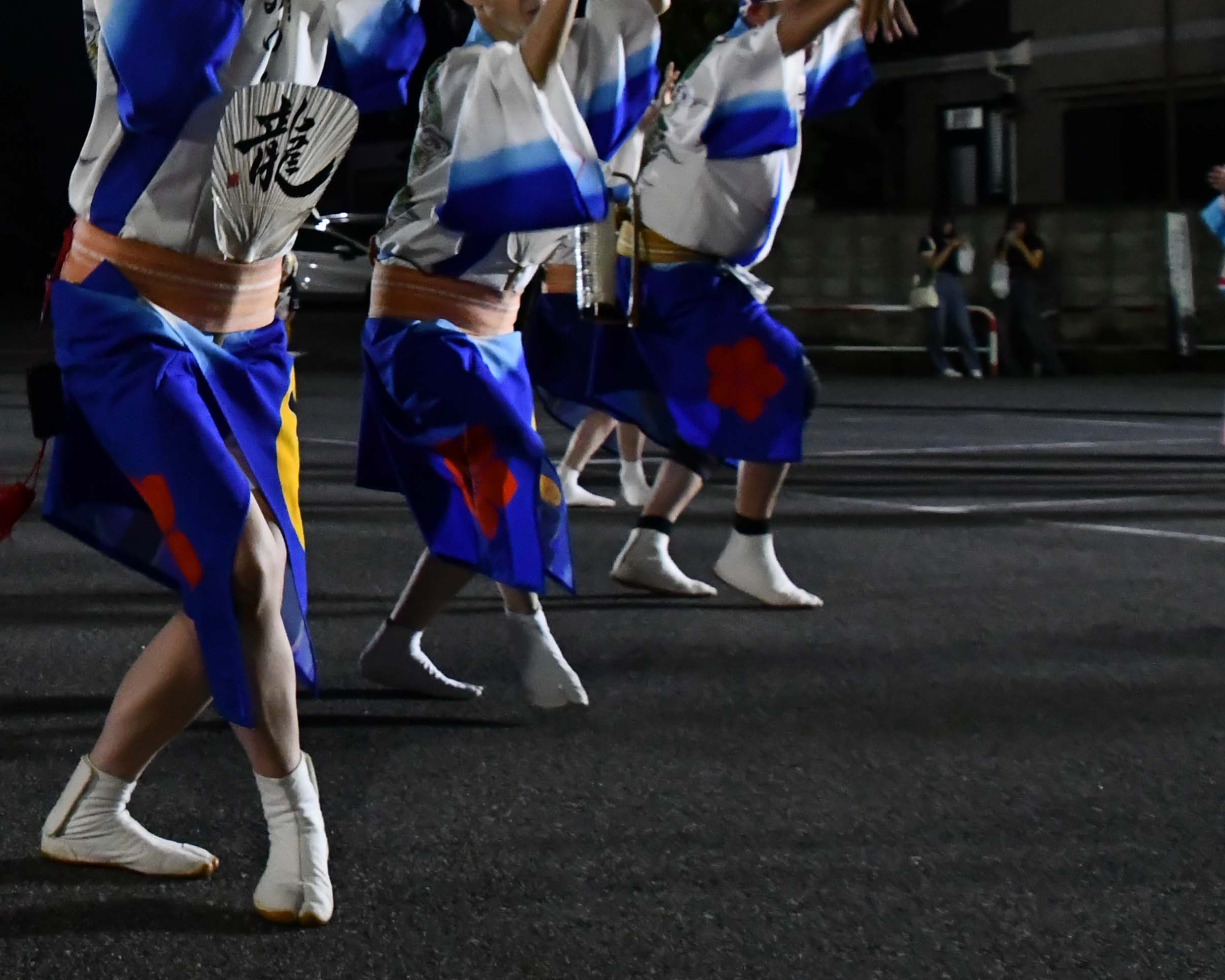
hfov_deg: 25.3
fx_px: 2574
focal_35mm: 71
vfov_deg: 21.3
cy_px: 222
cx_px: -35
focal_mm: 22
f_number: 6.3
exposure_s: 1/125
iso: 6400
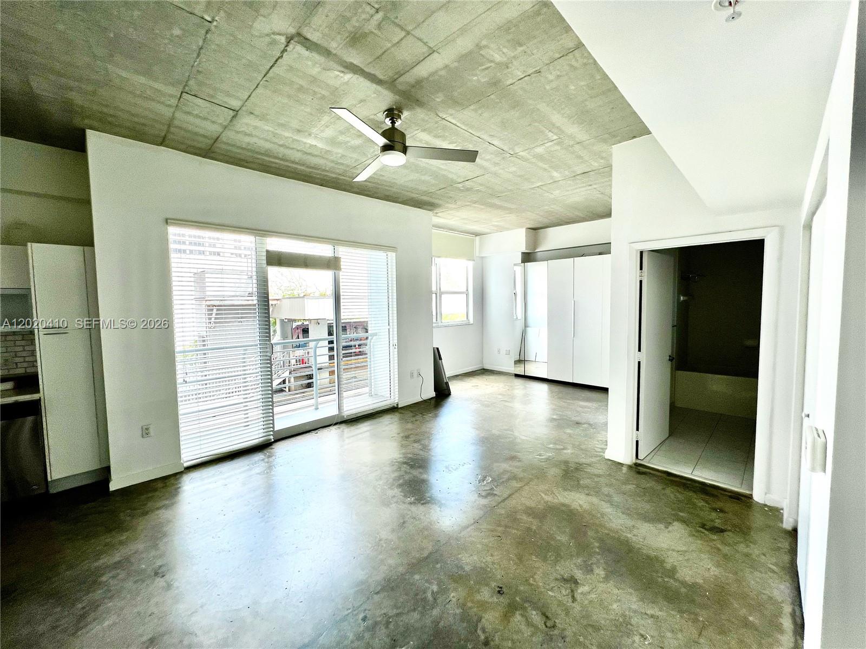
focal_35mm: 13
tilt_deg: -3.8
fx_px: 325
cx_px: 433
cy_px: 324
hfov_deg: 106.2
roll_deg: +0.9
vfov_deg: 89.9
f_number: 1.8
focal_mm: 1.57
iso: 32
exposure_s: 1/139
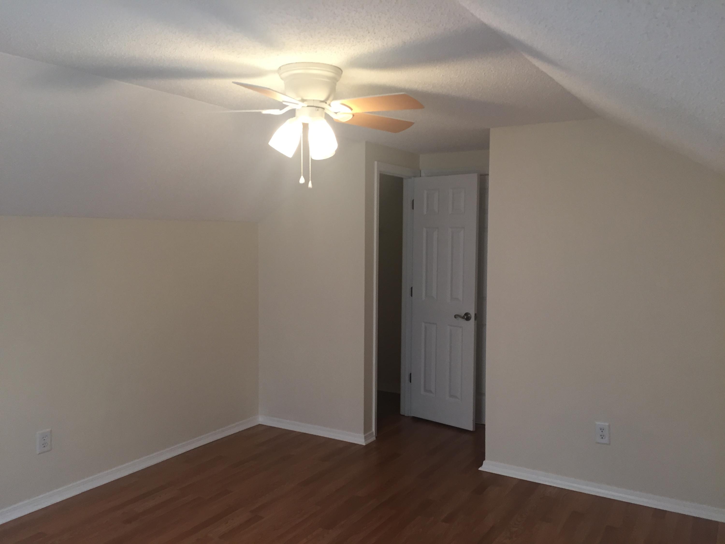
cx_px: 362
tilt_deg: -4.6
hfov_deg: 61.7
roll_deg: -0.3
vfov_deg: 48.2
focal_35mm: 29
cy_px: 272
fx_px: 607
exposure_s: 1/30
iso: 80
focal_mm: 4.15
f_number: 2.2
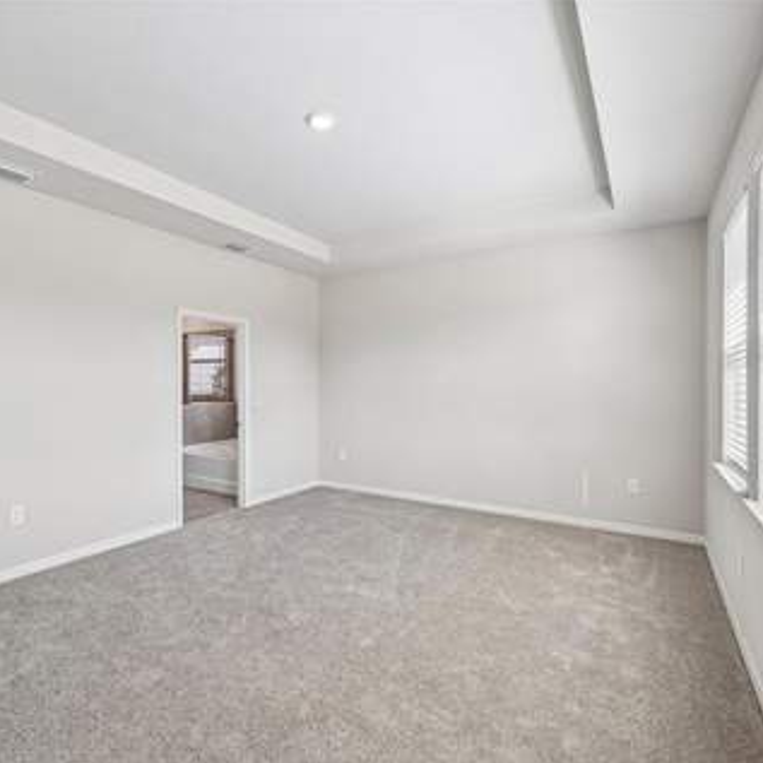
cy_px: 382
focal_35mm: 18
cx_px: 342
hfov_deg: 80.5
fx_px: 449
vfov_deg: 80.7
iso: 400
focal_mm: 14
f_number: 8
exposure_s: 1/160
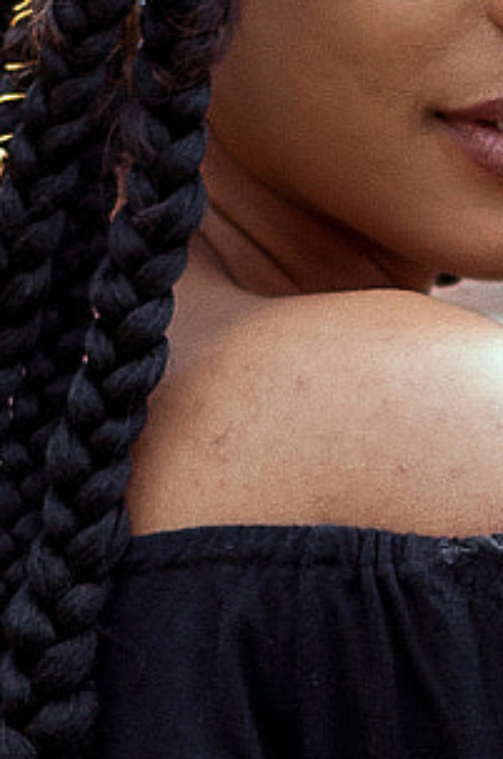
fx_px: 14145
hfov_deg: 2.0
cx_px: 487
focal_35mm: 673
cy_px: 967
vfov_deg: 3.1
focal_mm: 85
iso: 400
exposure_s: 1/2500
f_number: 2.2
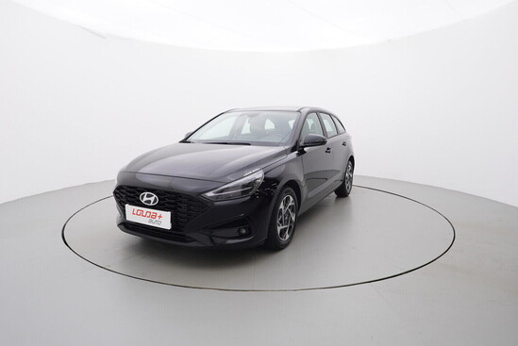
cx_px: 259
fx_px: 324
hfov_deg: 77.3
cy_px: 173
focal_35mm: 22
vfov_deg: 56.2
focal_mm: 15
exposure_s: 1/80
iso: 200
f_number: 5
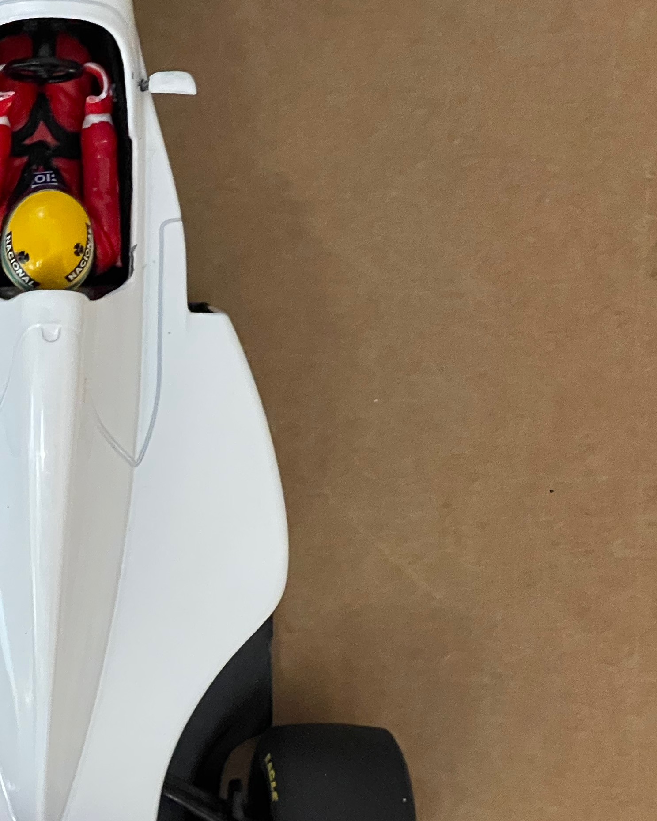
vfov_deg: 17.4
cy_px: 283
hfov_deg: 13.9
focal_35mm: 110
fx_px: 2674
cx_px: 82
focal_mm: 6
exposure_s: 1/43
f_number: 2
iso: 800
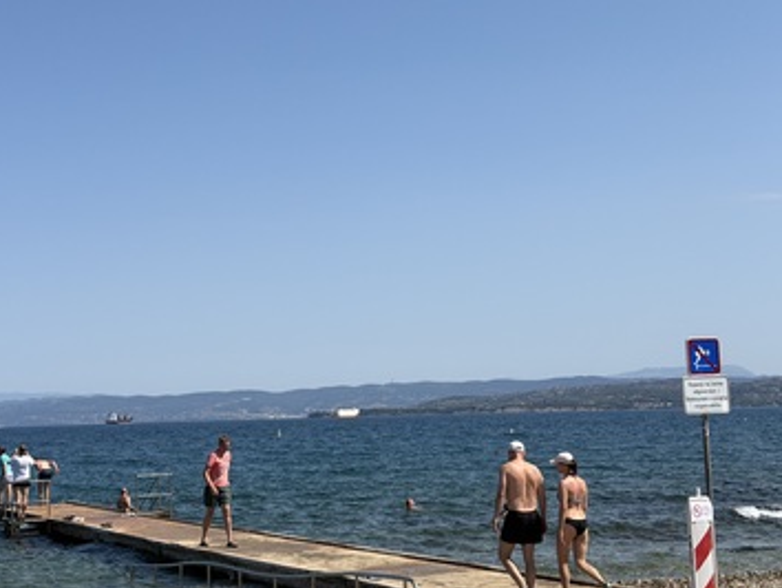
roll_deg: +2.0
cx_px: 309
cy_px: 285
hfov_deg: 31.6
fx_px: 1379
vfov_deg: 24.1
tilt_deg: +4.8
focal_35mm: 61
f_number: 1.78
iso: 64
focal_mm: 6.76
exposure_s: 1/7143
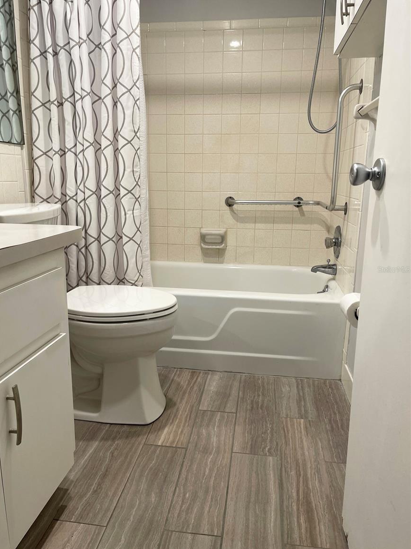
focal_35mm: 26
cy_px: 269
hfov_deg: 53.0
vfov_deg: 67.3
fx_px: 412
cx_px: 198
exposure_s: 1/60
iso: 64
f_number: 1.6
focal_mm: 5.1
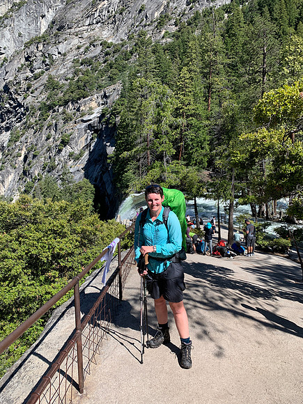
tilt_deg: -9.5
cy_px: 202
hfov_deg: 53.1
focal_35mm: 26
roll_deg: +1.3
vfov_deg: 67.3
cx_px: 152
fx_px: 303
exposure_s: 1/1880
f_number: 1.8
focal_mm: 4.25
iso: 25
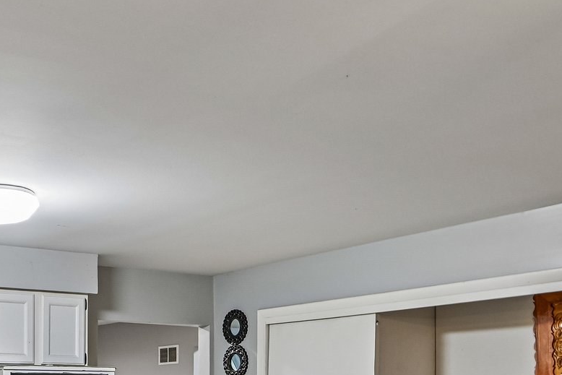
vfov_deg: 25.4
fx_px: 781
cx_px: 27
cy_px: 393
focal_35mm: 50
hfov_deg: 36.4
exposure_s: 1/2.5
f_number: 13
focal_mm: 19
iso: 400
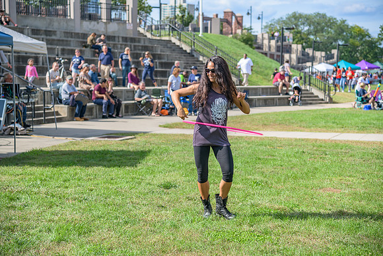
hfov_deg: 28.8
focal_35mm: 70
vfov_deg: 19.5
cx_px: 192
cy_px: 128
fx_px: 745
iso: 64
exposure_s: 1/200
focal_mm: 70
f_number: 4
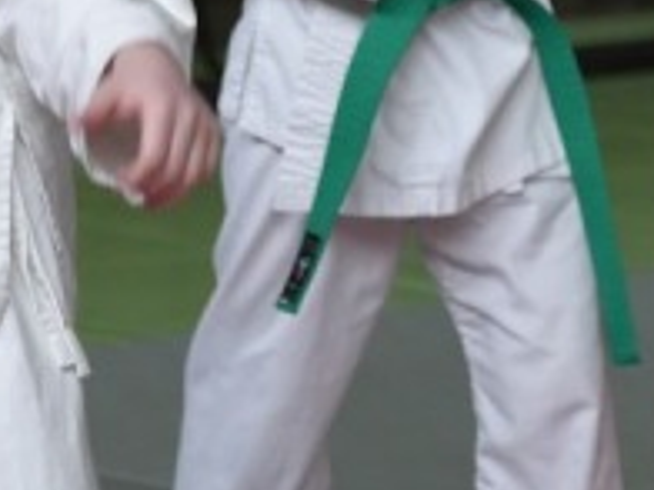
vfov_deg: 3.6
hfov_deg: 4.8
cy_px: -248
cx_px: 597
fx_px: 7784
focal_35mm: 412
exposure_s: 1/160
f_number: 4
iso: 2000
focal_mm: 105
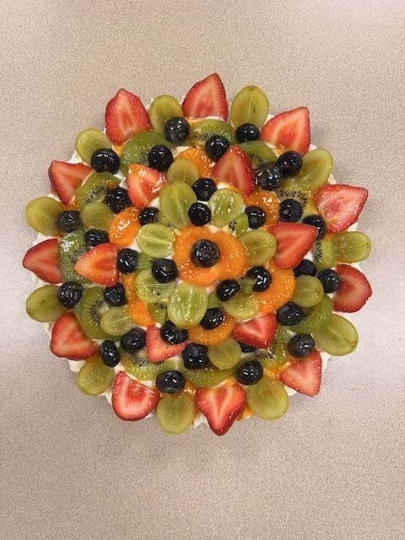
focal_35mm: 24
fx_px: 374
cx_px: 202
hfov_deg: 56.8
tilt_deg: -85.3
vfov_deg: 71.6
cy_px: 270
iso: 160
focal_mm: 6.76
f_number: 1.78
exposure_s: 1/120
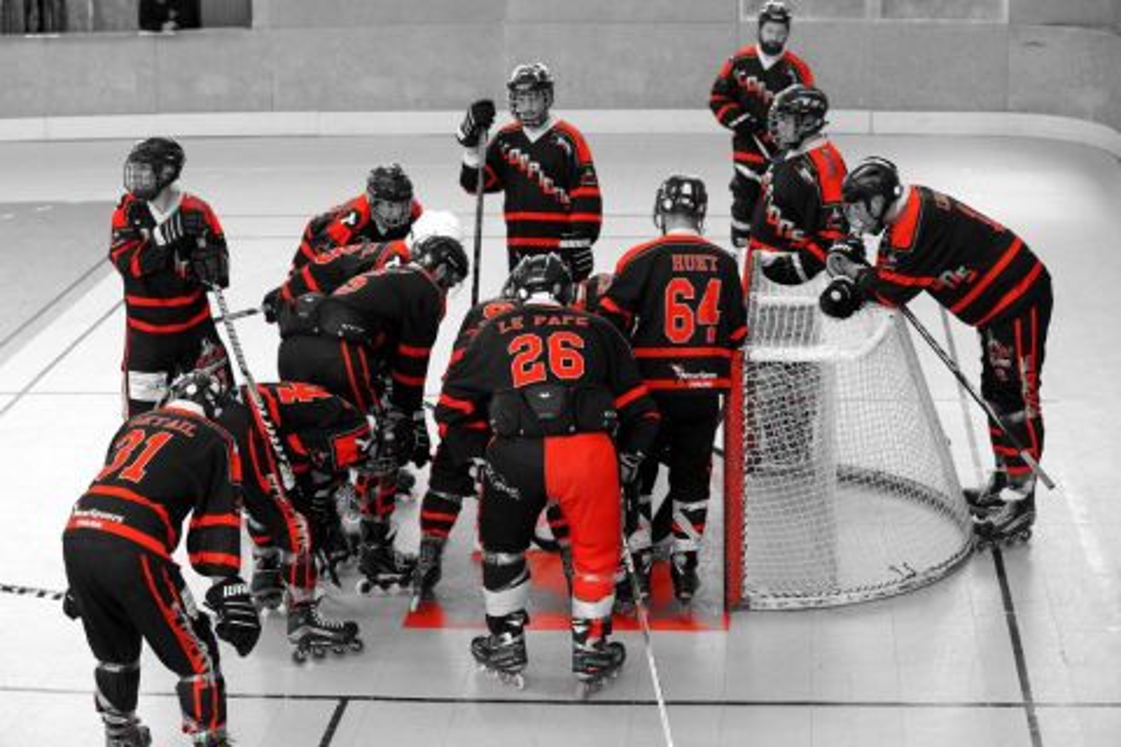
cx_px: 560
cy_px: 374
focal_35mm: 75
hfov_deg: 27.0
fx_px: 2335
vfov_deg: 18.2
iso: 640
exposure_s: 1/80
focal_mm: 75
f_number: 4
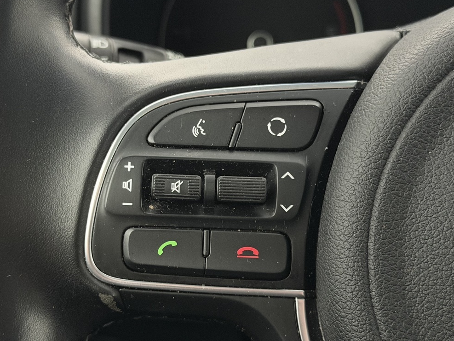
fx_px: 918
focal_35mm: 70
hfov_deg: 27.8
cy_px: 191
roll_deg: +1.6
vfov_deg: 21.0
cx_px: 207
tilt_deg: -25.2
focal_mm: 6.76
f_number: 1.78
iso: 640
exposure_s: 1/20
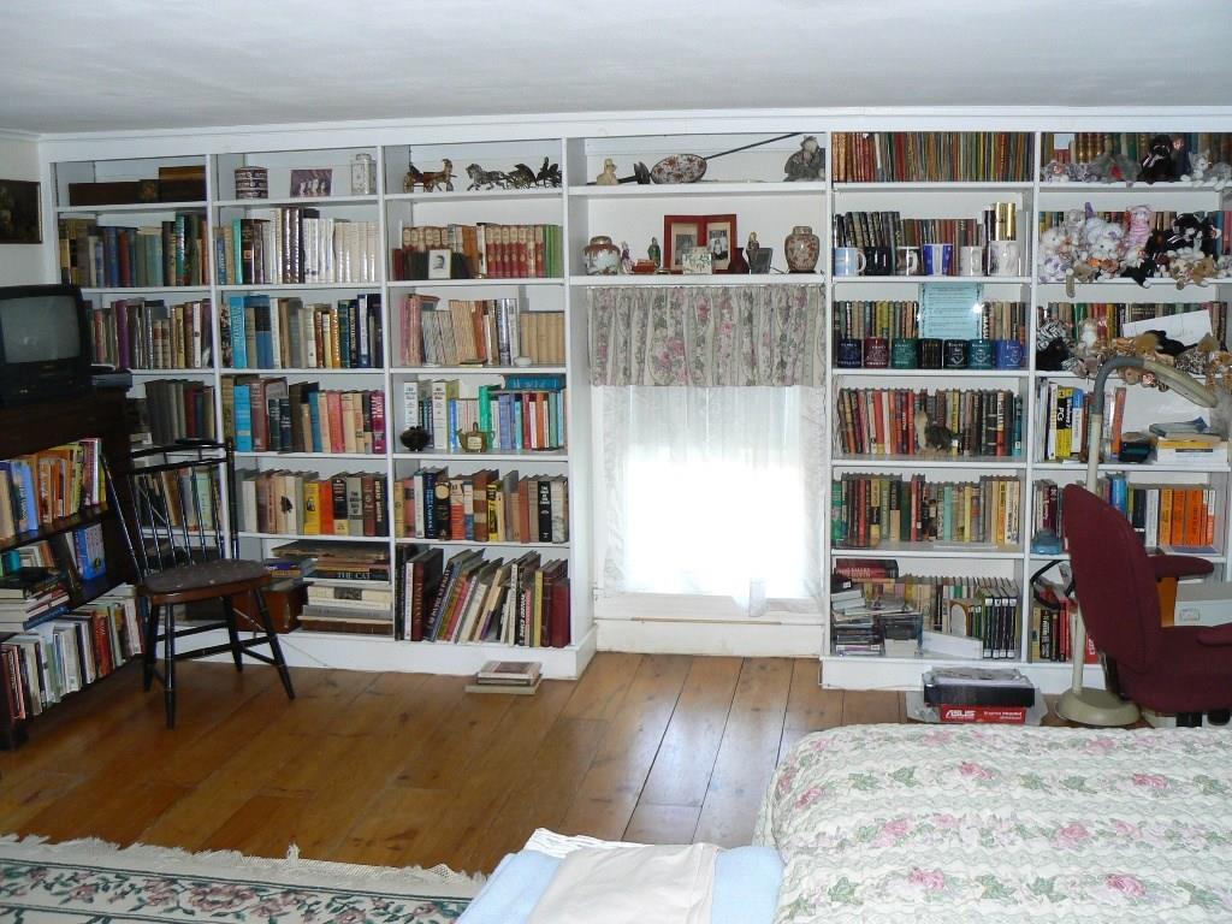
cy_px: 462
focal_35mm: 36
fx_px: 1281
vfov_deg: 39.7
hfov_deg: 51.4
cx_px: 616
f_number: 2.8
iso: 125
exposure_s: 1/30
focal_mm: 6
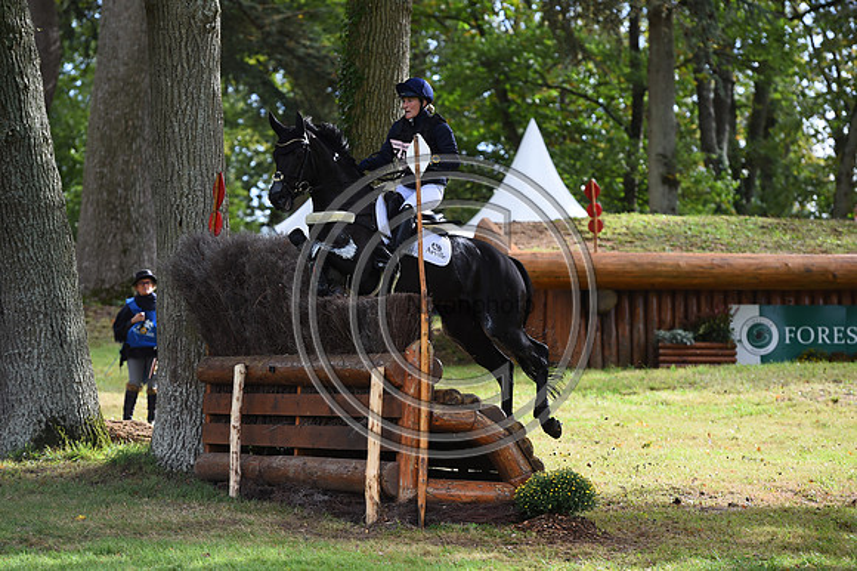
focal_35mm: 165
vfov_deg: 8.3
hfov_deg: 12.5
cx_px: 428
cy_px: 286
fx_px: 3926
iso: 640
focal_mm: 165
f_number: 4.5
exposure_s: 1/1250
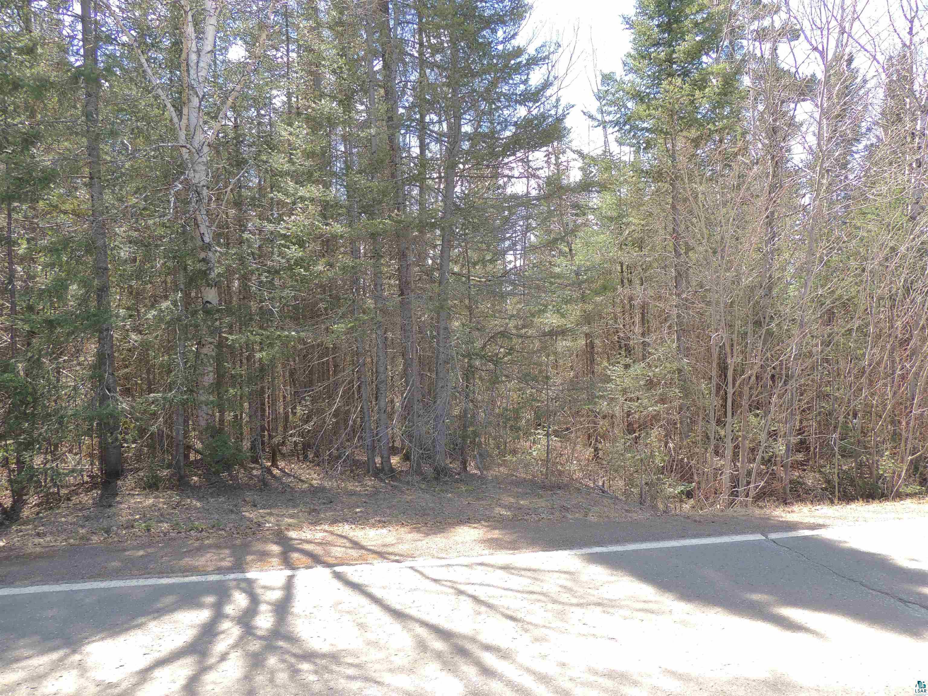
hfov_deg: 71.6
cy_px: 348
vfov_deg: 56.8
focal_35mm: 24
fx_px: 643
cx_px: 464
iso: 100
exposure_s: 1/200
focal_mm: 4.3
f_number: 3
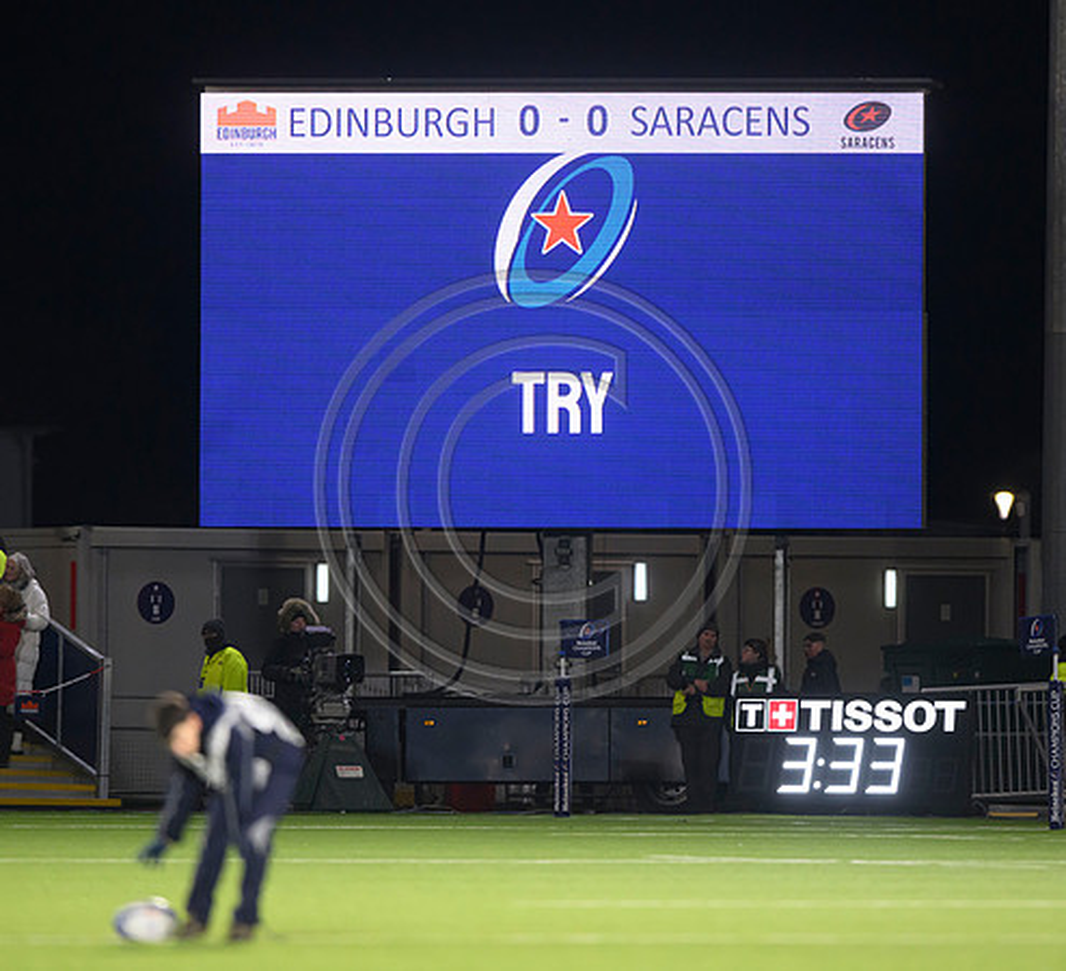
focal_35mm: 495
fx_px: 16509
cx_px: 531
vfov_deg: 3.4
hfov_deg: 3.7
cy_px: 486
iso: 4000
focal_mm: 400
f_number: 3.2
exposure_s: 1/800
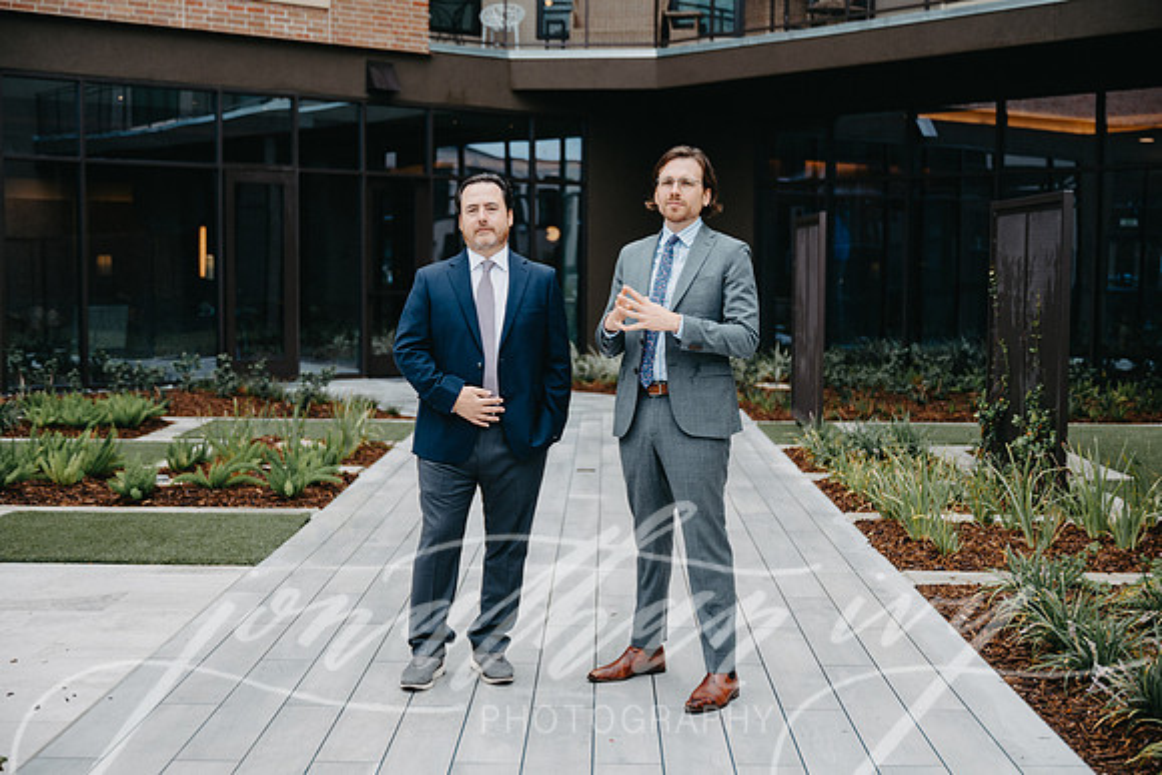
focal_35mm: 49
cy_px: 388
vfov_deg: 27.5
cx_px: 581
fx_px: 1582
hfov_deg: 40.3
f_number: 2.8
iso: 100
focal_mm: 49
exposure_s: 1/400
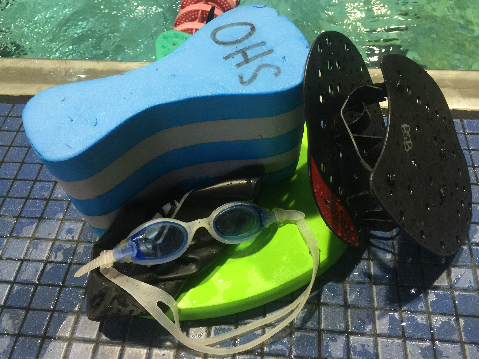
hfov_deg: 58.3
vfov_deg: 45.4
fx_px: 429
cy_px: 191
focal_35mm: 31
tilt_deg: -53.0
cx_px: 245
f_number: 2.2
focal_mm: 4.15
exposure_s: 1/30
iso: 50
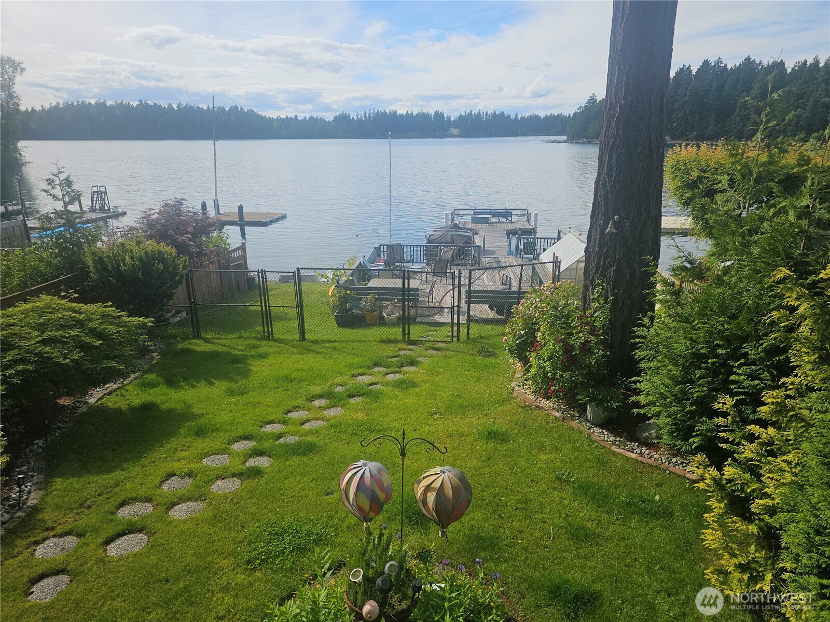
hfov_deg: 73.9
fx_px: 551
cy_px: 311
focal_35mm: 23
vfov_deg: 58.9
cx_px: 415
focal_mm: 6.3
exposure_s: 1/823
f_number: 1.7
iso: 10
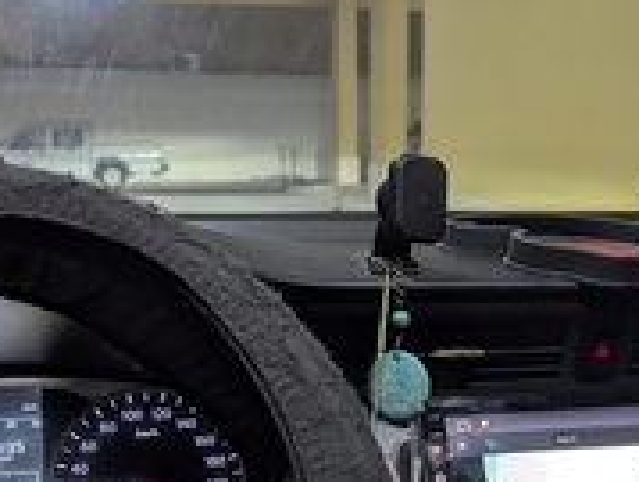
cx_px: 446
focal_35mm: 61
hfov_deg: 31.3
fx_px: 1128
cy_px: 405
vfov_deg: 23.6
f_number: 1.85
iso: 612
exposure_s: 1/72.7
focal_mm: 6.81
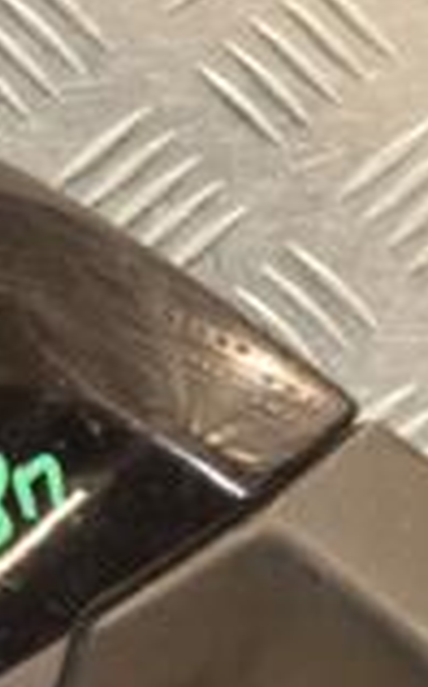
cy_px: 419
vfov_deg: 7.3
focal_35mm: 289
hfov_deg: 4.5
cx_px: 117
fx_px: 5408
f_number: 5
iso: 800
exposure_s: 1/160
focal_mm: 50
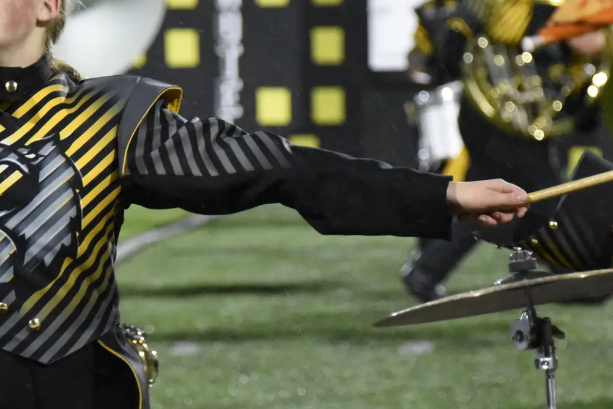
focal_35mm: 460
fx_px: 7836
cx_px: 154
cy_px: 169
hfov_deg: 4.5
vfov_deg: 3.0
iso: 9000
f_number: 5.6
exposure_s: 1/400
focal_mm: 180
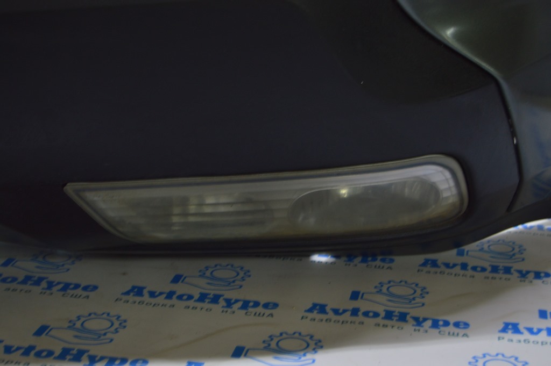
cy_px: 183
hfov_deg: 28.1
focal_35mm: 72
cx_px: 276
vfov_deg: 18.9
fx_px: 1101
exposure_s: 1/20
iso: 400
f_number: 5.6
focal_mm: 48
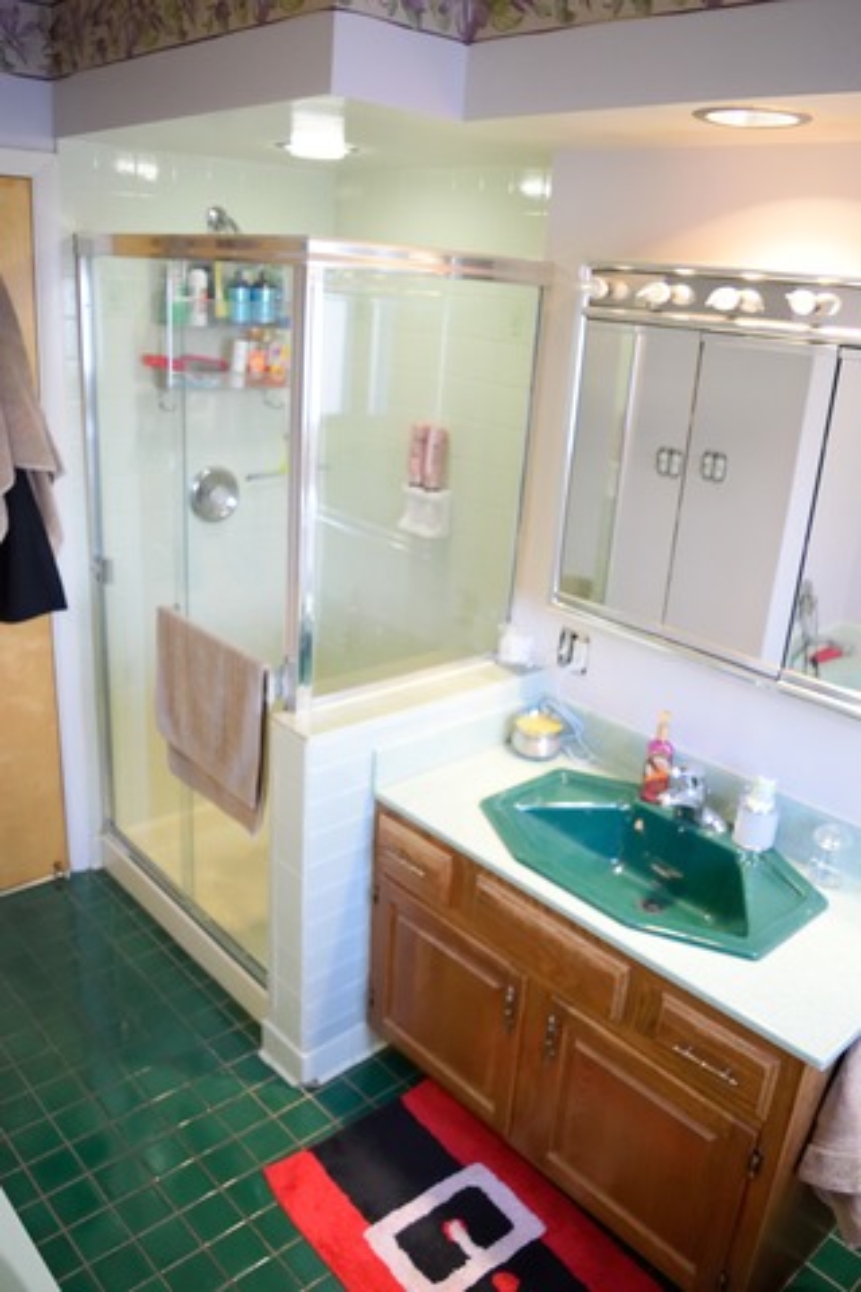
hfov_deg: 47.9
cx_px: 430
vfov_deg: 67.4
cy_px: 646
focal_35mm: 27
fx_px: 969
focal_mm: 18
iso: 2200
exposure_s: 1/60
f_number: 3.5
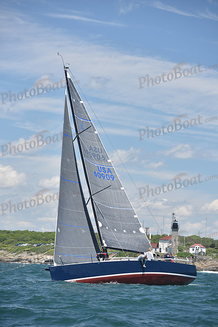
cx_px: 109
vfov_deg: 12.8
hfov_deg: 8.6
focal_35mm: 160
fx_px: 1452
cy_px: 164
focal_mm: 160
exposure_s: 1/800
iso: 320
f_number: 5.6
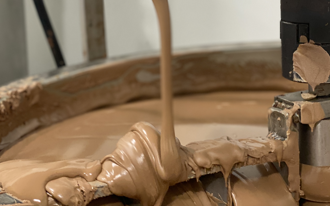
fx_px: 746
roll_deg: +1.6
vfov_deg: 15.6
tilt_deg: -8.6
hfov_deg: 24.9
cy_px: 28
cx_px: 184
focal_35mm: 83
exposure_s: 1/60
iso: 160
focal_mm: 6
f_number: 2
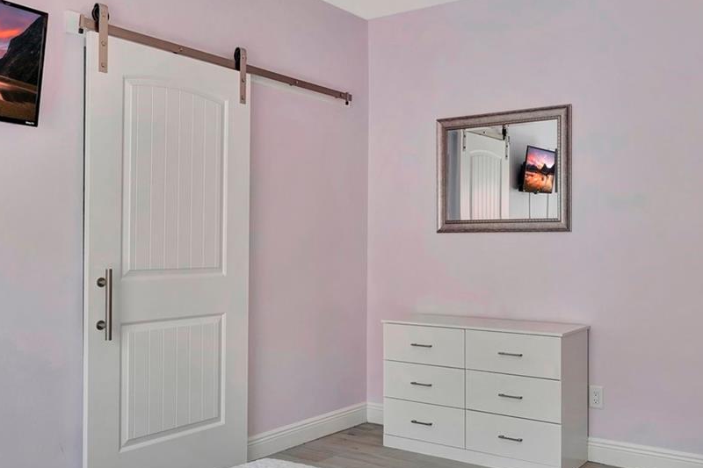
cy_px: 281
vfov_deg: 36.7
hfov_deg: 53.0
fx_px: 703
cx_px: 389
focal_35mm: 36
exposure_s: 1/15
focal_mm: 18
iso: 500
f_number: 8
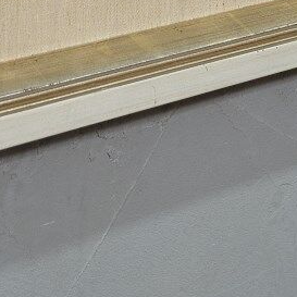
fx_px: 1155
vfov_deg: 13.5
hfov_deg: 14.6
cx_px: 92
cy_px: -186
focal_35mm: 119
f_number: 4
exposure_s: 1/28
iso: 500
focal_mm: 20.2
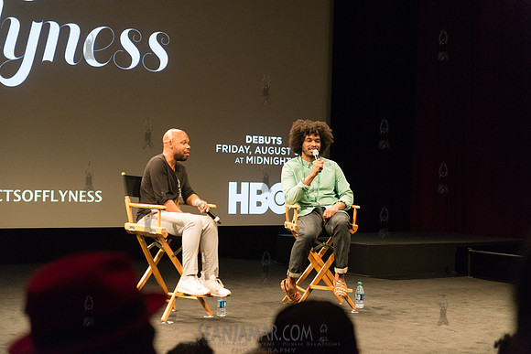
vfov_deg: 19.5
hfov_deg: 28.8
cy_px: 177
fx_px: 1033
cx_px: 266
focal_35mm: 70
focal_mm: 70
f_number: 2.8
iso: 4000
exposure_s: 1/200
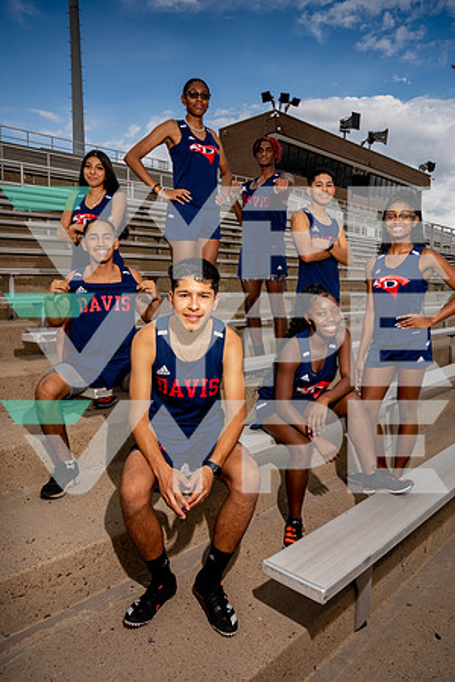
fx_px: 455
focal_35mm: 24
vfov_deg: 73.7
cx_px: 228
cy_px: 341
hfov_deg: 53.1
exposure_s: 1/250
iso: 80
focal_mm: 24
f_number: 6.3
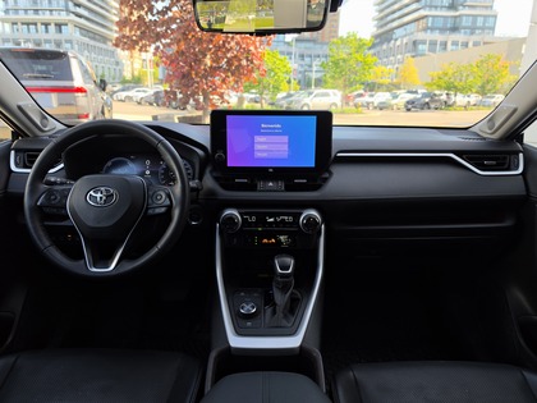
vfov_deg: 58.9
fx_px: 357
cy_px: 202
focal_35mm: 23
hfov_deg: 73.9
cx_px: 268
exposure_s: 1/359
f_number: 1.4
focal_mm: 6.5
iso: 25
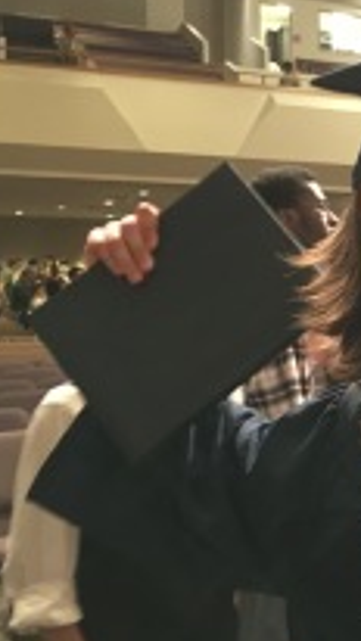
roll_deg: -0.3
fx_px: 952
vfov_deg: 37.2
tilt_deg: +0.2
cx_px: 504
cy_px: 308
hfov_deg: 19.3
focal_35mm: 56
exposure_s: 1/15
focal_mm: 4.15
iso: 400
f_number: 2.2
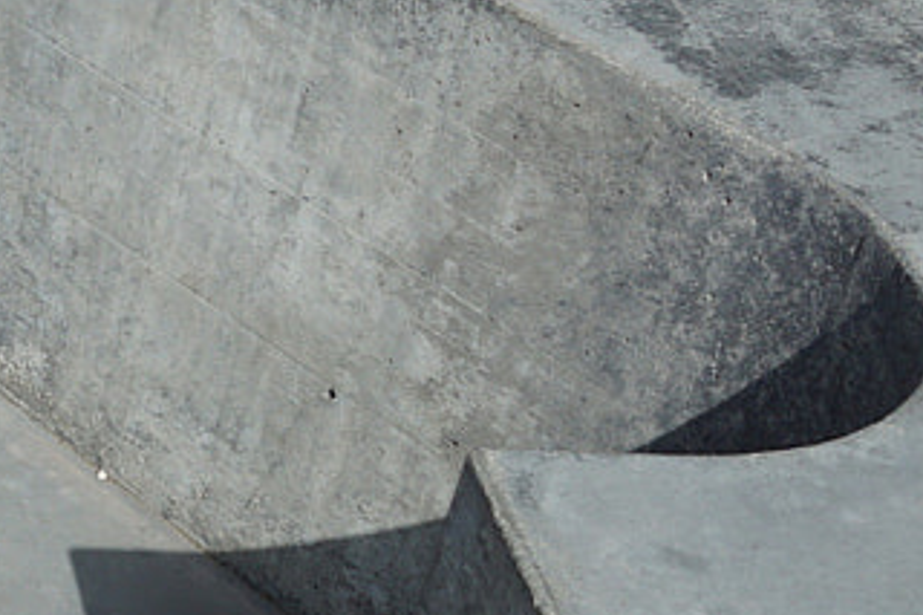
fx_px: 3075
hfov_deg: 14.2
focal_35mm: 120
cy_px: 234
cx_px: -940
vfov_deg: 11.4
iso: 100
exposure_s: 1/250
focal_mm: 16
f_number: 5.6
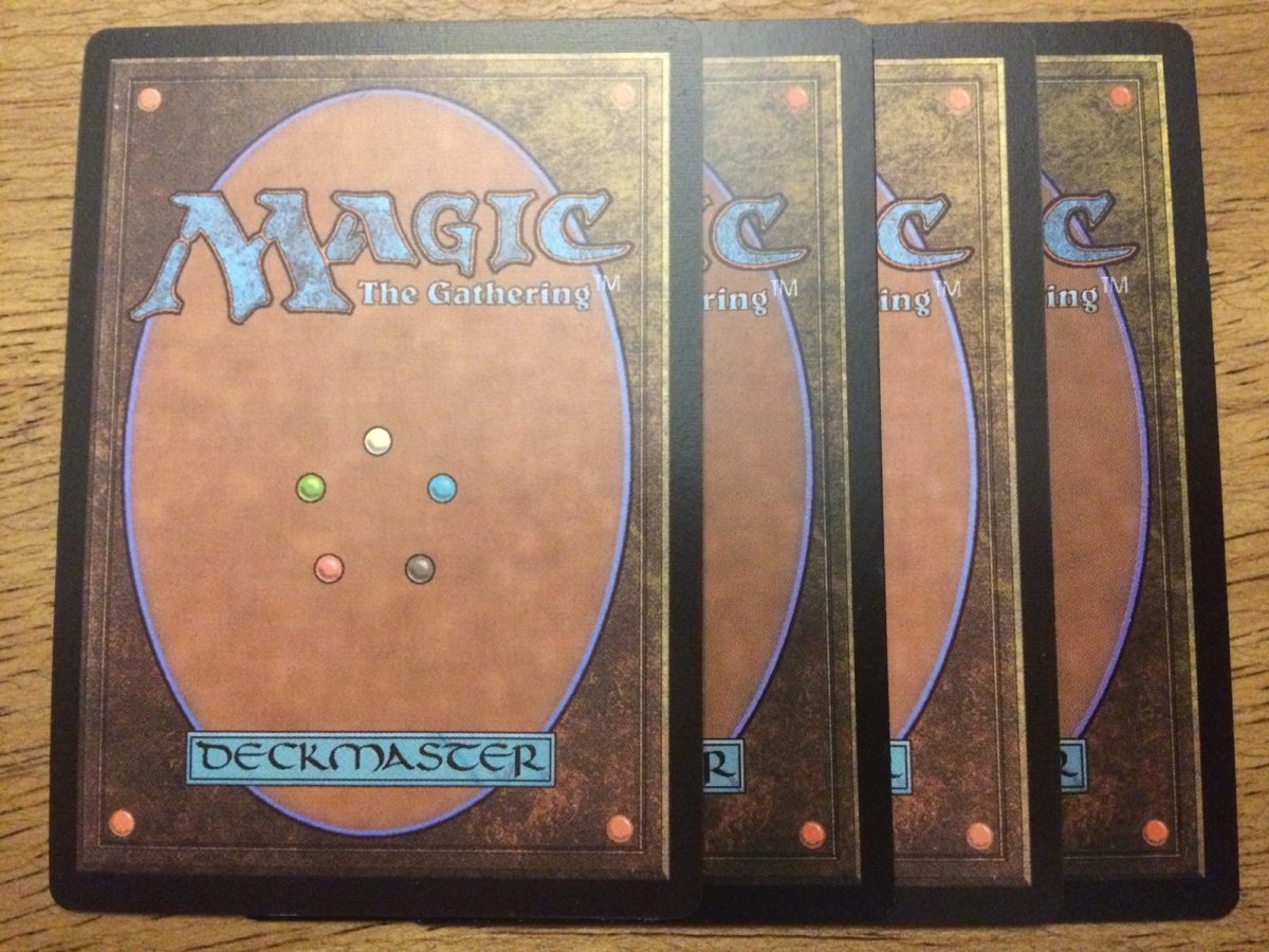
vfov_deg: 48.2
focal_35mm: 29
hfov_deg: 61.7
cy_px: 476
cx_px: 634
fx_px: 1063
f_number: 2.2
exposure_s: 1/15
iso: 400
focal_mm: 4.15
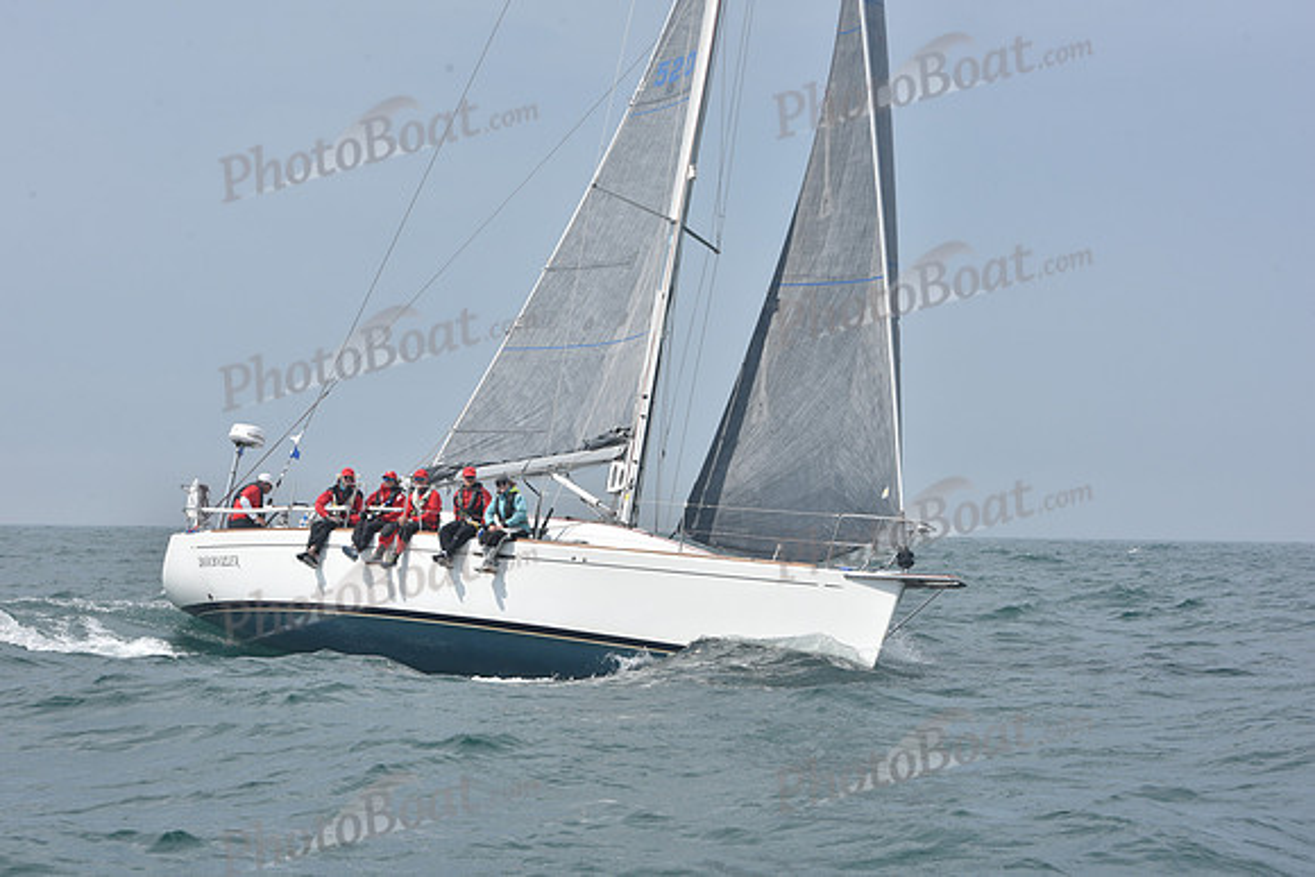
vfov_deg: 15.2
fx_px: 3288
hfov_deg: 22.6
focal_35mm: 90
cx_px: 658
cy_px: 438
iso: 320
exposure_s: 1/800
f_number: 13
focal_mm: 90
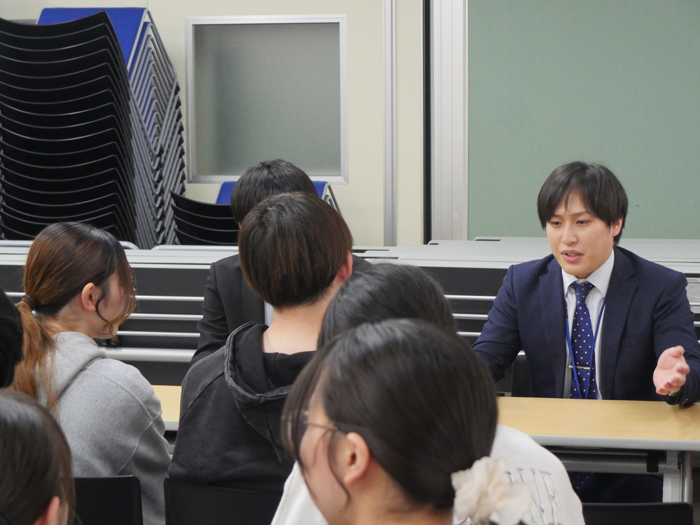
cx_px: 355
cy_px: 261
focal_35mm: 93
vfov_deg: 15.9
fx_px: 1880
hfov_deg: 21.1
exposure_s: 1/100
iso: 2000
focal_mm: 45
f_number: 5.6
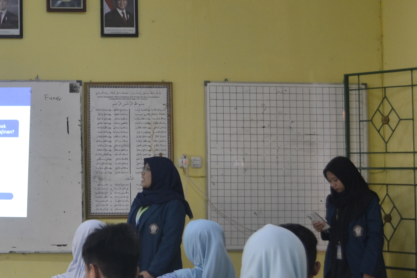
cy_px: 77
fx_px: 1135
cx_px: -85
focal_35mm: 98
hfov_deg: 19.6
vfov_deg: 13.9
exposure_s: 1/25
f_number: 4
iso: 400
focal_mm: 24
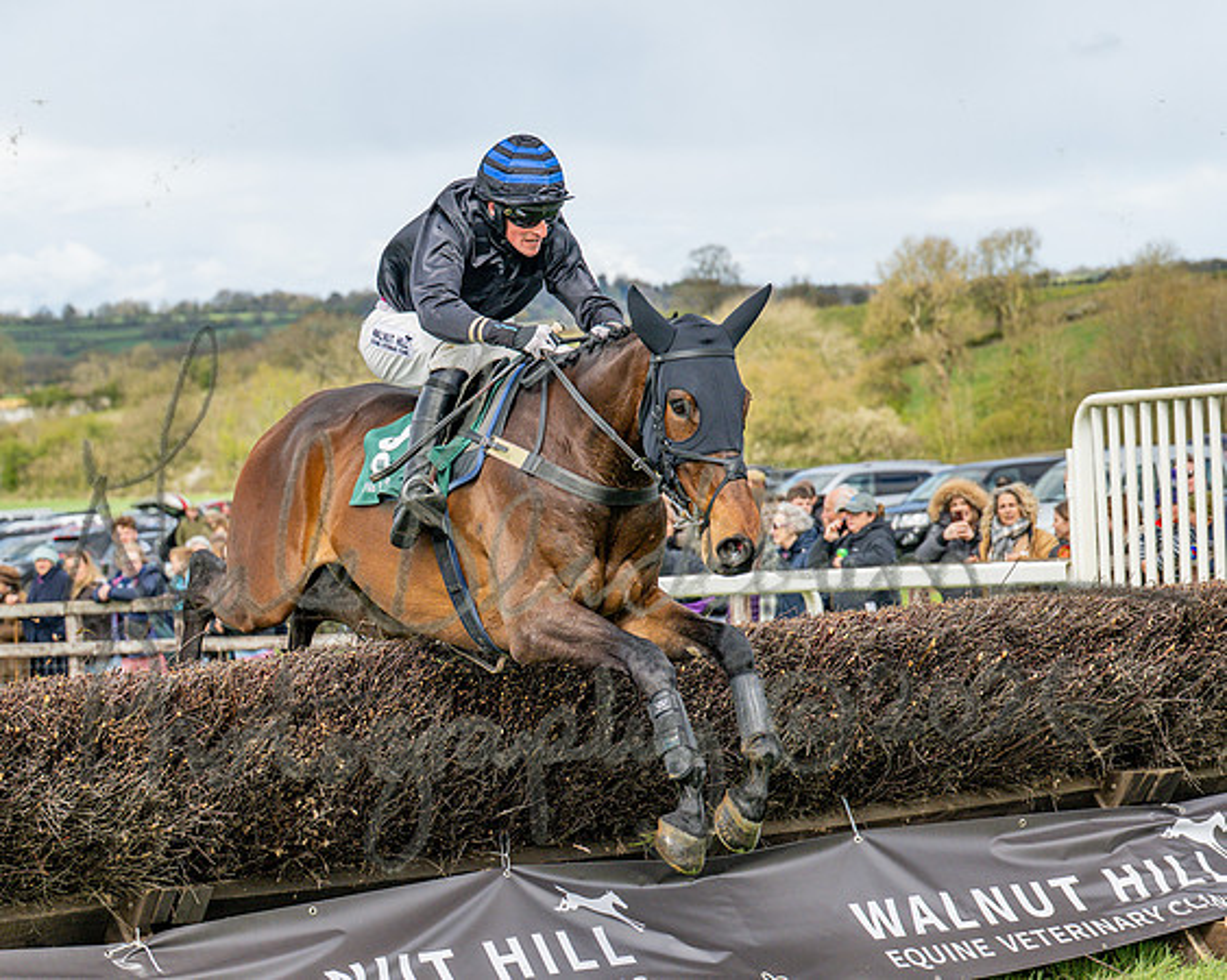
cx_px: 618
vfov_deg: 13.0
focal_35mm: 118
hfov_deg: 16.3
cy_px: 490
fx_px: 4295
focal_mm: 70
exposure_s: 1/2500
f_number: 4
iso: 400
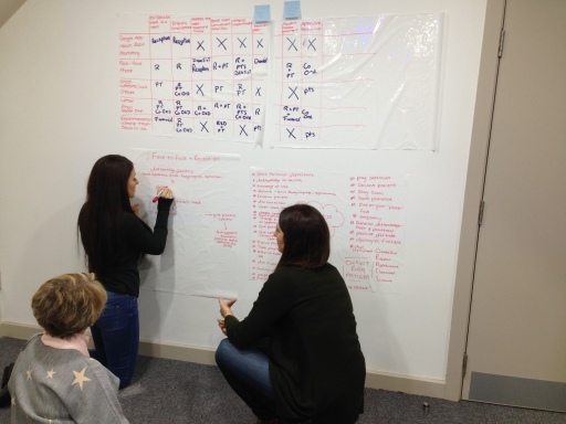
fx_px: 540
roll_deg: -2.5
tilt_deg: -10.9
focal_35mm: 33
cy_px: 212
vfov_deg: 42.9
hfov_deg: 55.4
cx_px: 283
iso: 50
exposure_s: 1/20
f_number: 2.4
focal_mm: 4.12
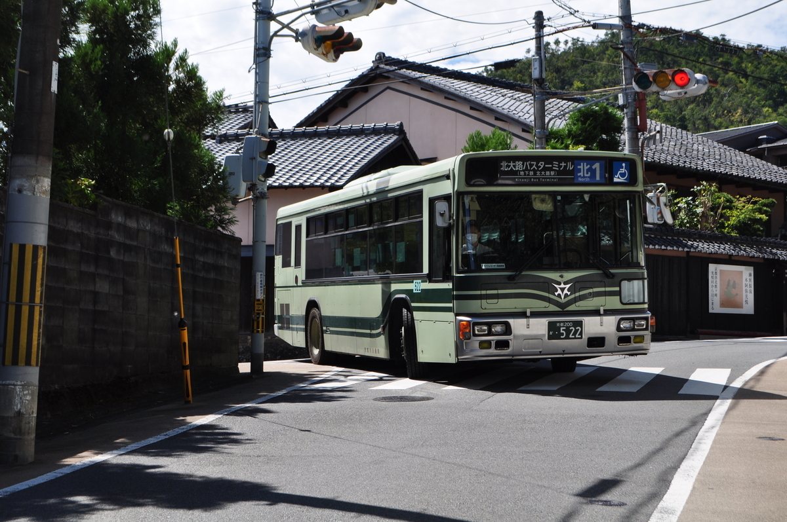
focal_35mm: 66
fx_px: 1441
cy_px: 261
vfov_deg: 20.6
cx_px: 394
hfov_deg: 30.5
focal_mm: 44
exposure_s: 1/320
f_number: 10
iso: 200
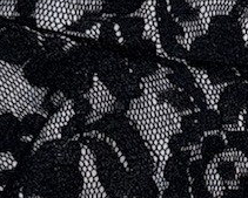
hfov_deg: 8.4
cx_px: 335
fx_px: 1667
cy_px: 207
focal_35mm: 227
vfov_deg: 6.8
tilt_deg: -83.8
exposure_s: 1/52
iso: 64
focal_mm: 6.76
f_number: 1.78
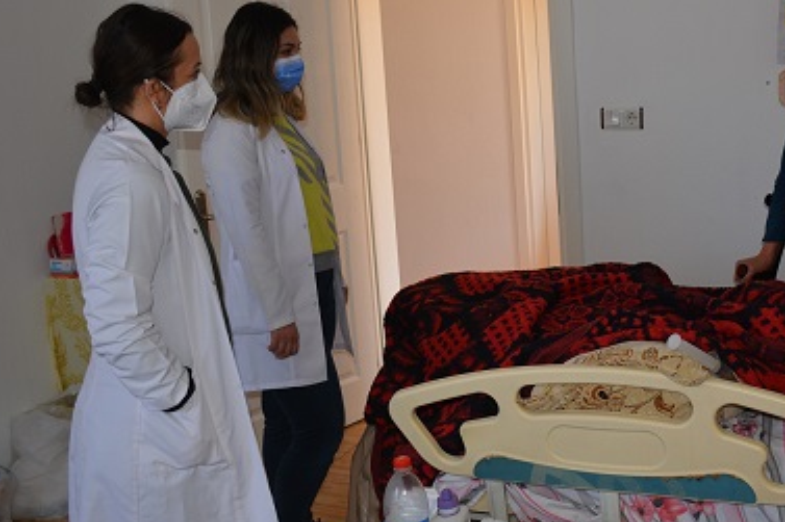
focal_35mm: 43
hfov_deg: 44.8
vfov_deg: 31.0
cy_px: 195
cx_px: 525
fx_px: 937
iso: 400
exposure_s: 1/80
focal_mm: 18
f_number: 3.5
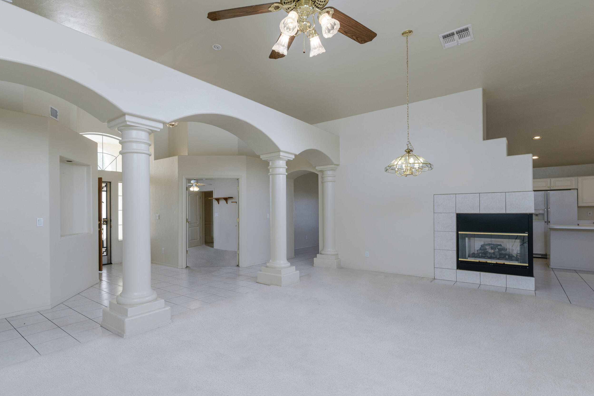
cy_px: 211
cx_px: 239
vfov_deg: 67.3
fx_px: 297
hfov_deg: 88.9
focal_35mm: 18
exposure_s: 1/80
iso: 320
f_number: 7.1
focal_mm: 15
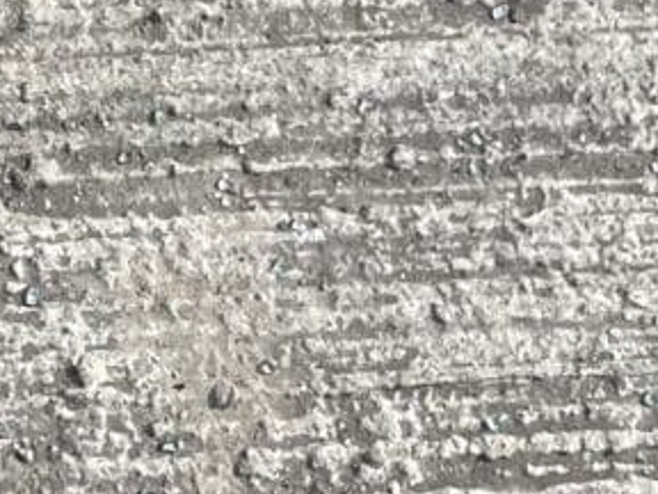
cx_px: -822
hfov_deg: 9.7
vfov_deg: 7.0
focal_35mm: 185
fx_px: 3517
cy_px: -1128
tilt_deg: -65.6
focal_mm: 5.1
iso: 50
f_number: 1.6
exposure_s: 1/2268
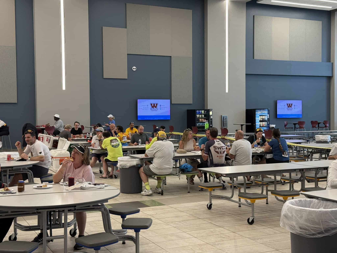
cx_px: 168
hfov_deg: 39.7
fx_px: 467
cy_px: 126
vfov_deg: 30.3
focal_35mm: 48
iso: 200
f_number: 1.8
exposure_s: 1/150
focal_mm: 6.8
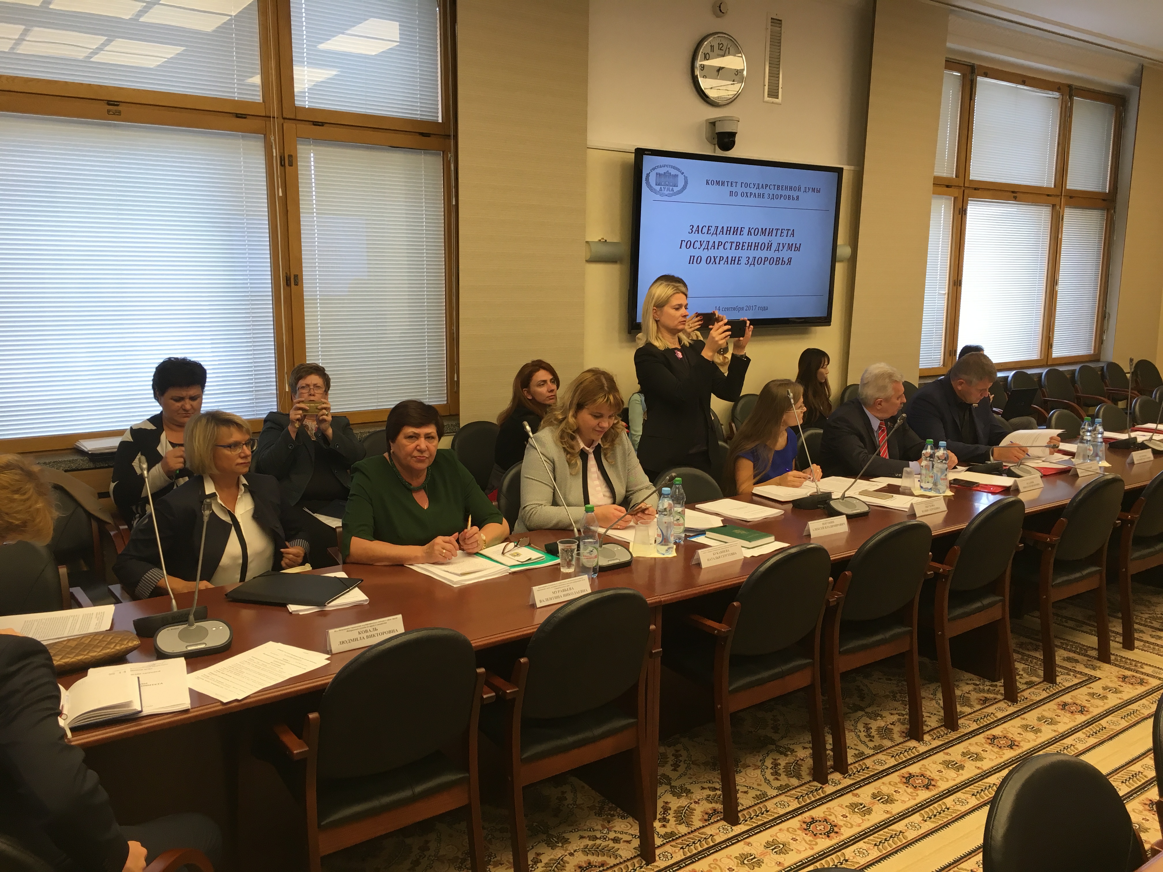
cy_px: 436
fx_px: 974
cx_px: 582
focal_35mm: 29
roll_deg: -0.5
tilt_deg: -9.5
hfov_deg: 61.7
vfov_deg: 48.2
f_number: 2.2
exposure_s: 1/33
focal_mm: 4.15
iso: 25
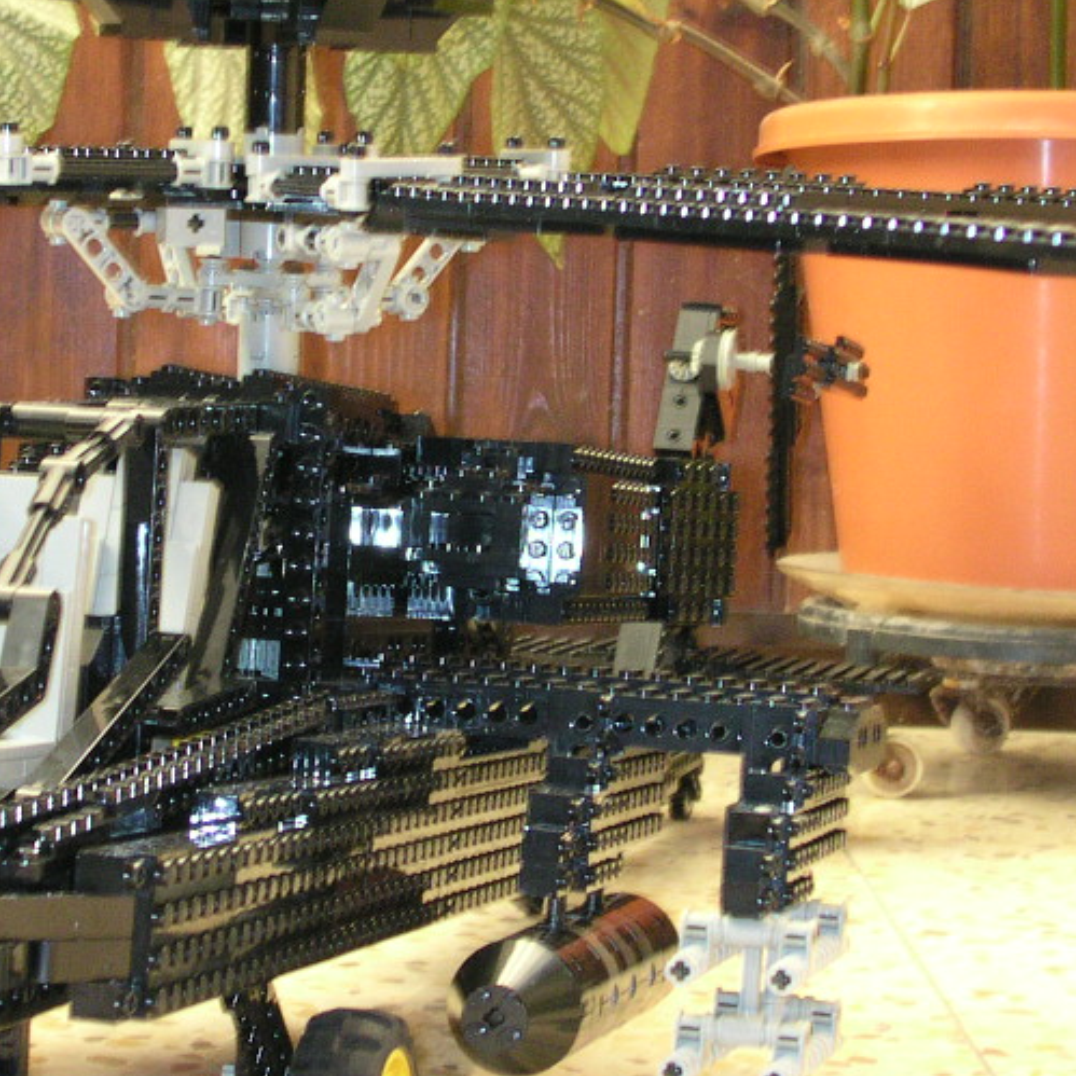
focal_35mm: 98
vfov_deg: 17.7
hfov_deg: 17.7
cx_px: 412
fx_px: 3446
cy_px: 522
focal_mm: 8.2
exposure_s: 1/2.7
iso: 200
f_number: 3.2
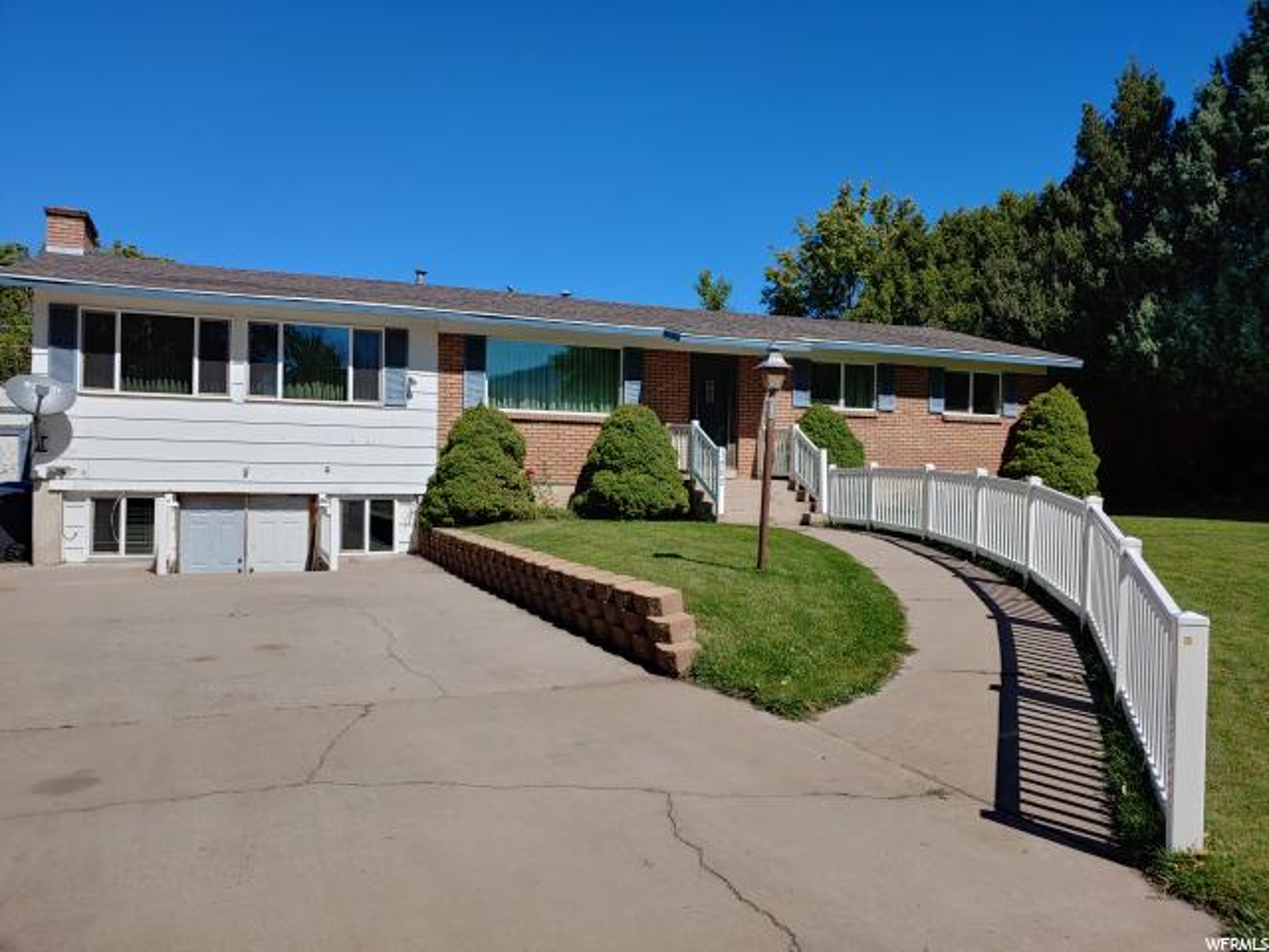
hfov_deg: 69.4
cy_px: 476
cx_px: 634
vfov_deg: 54.9
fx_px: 916
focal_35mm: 25
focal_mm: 4.23
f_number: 1.5
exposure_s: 1/4545
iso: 50
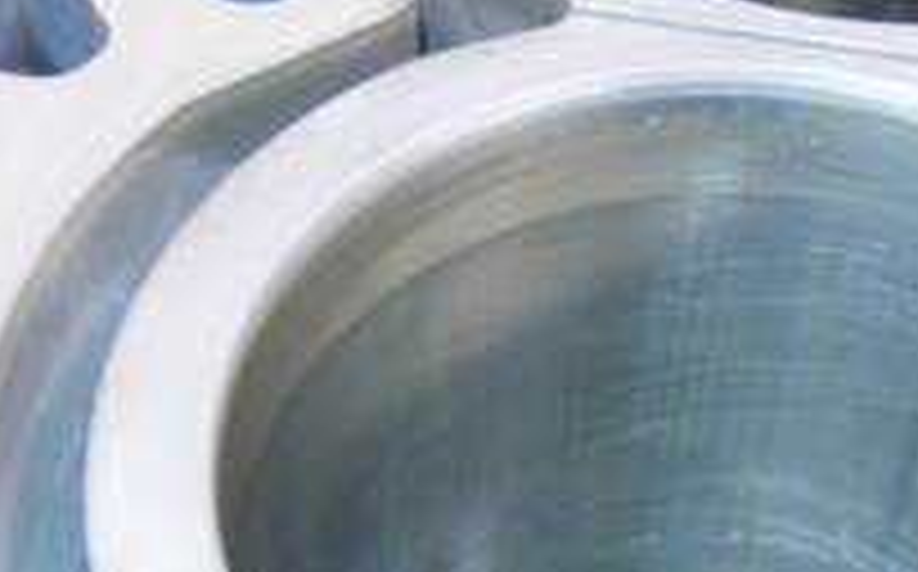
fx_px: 1874
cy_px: 694
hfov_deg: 27.0
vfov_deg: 16.6
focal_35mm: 75
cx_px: 738
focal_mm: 15
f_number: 3.8
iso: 640
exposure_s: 1/60
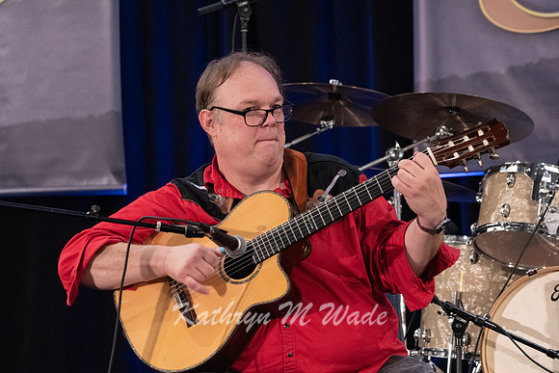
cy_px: 186
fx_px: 2361
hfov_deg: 13.5
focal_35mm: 152
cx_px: 280
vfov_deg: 9.0
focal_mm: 152
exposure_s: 1/160
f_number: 6.3
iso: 6400
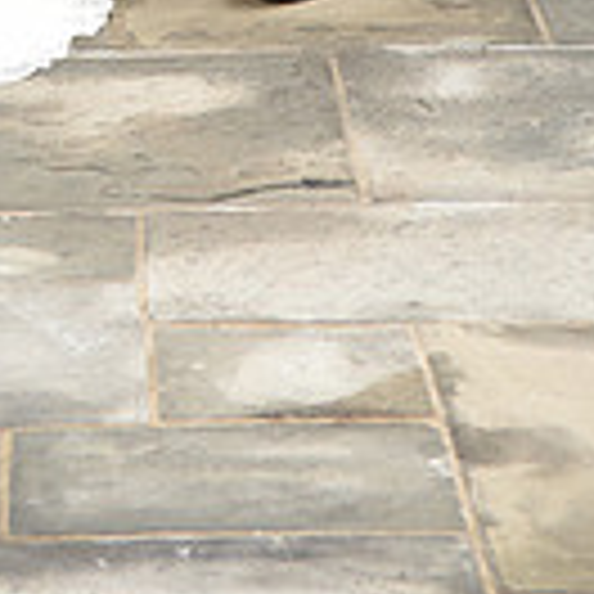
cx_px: 70
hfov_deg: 8.5
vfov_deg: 8.0
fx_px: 3999
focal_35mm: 206
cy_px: -680
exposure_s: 1/160
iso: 1000
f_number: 5.6
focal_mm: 55
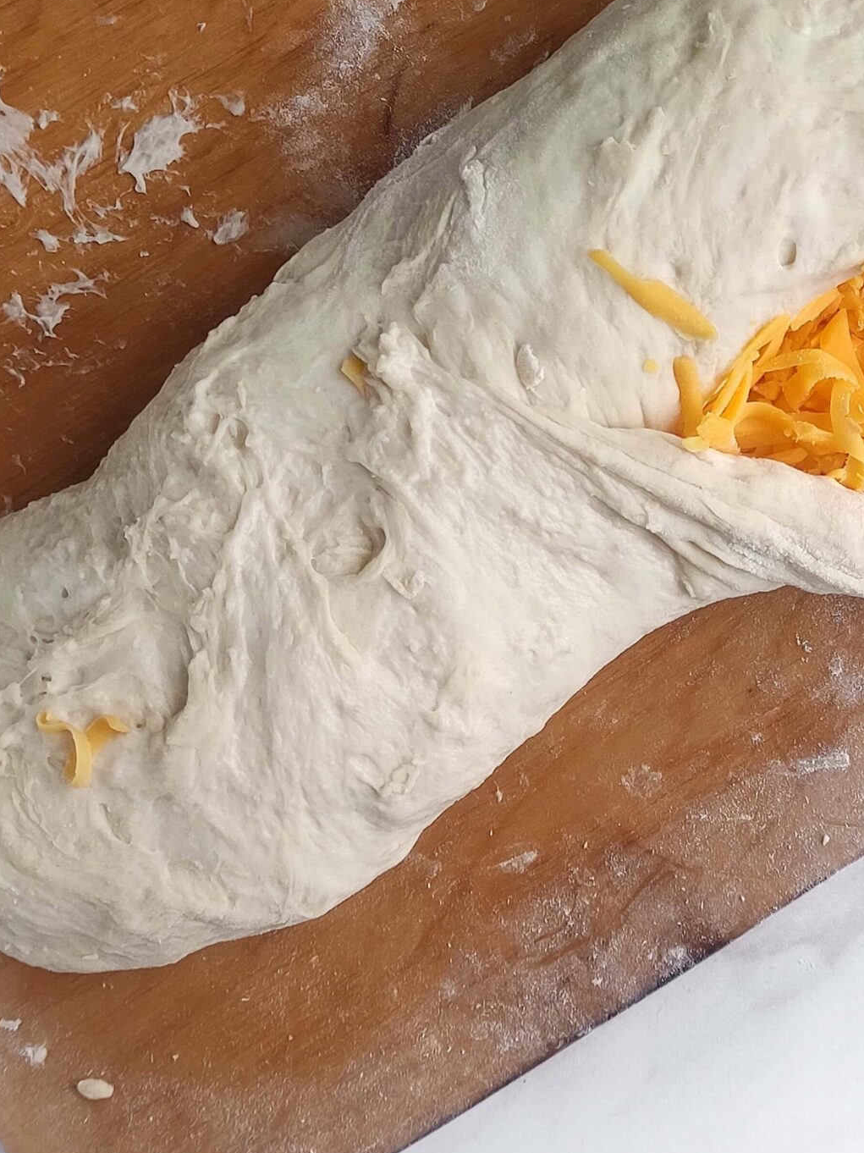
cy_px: 339
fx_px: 1565
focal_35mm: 47
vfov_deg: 39.7
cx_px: 614
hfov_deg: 30.5
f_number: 1.9
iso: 56
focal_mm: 5.4
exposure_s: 1/120
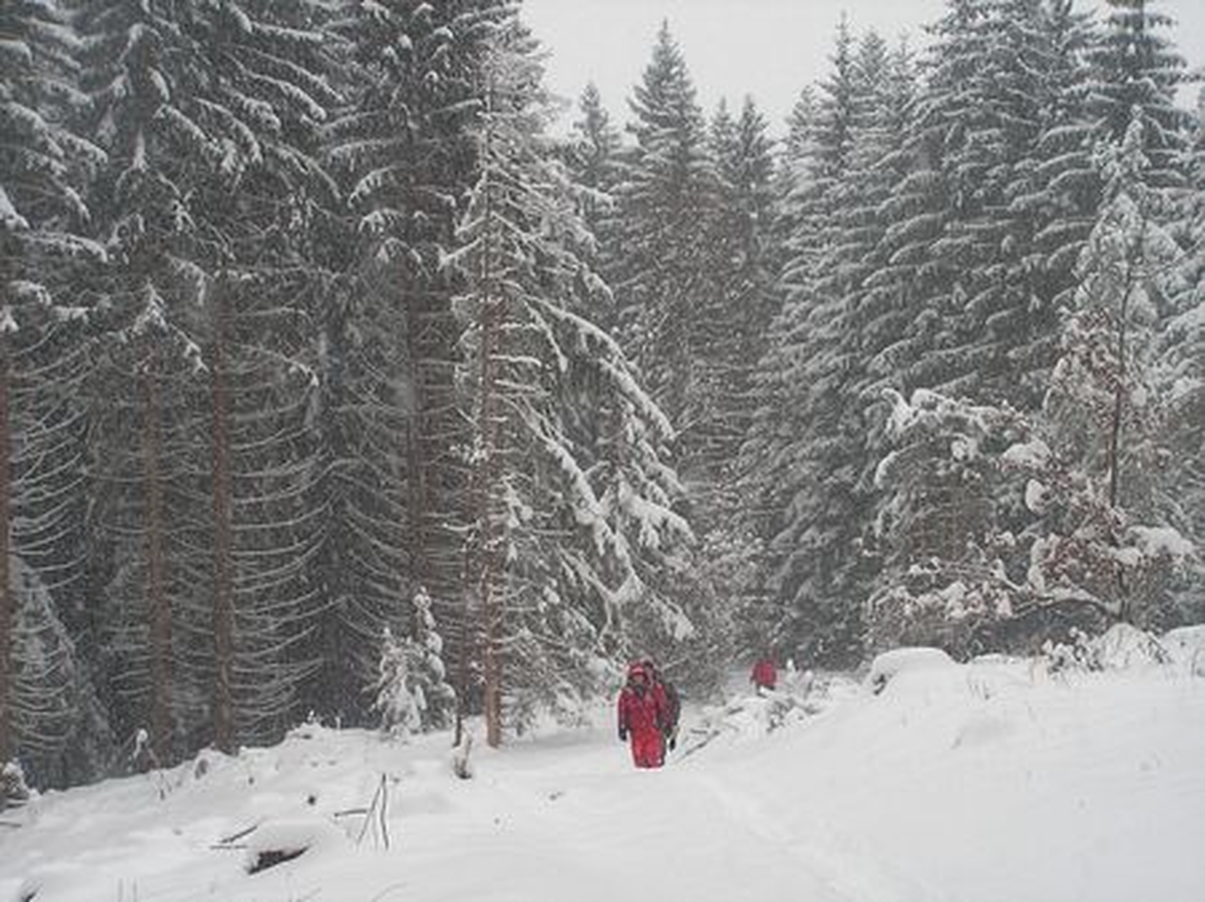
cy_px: 451
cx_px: 602
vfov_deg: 20.7
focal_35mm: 71
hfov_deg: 27.4
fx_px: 2470
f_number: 3.3
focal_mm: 11.9
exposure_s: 1/160
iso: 50
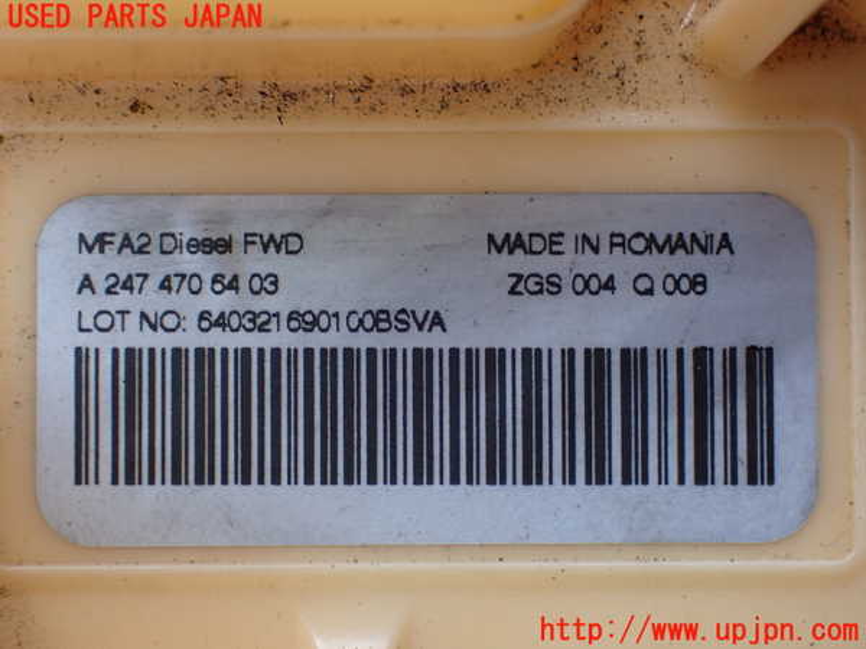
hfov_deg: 33.2
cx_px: 433
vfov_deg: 25.2
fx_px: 1451
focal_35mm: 58
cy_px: 324
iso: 250
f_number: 3.5
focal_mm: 10.35
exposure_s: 1/250
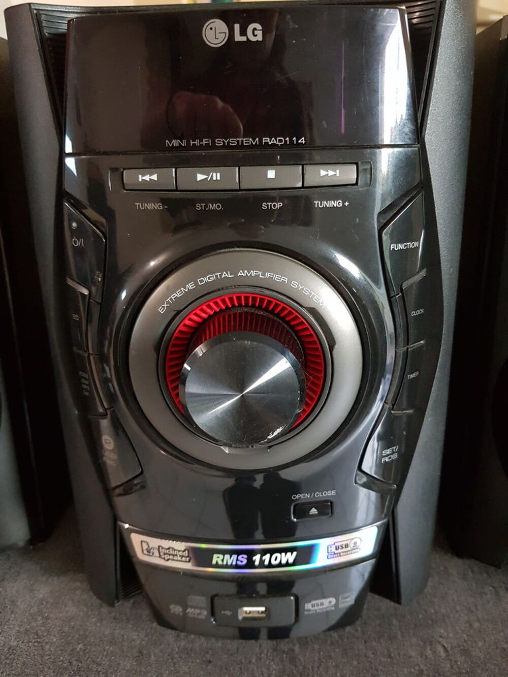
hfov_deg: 53.1
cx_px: 254
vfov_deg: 67.3
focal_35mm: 26
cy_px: 338
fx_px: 509
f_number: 1.7
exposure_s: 1/10
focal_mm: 4.2
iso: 400
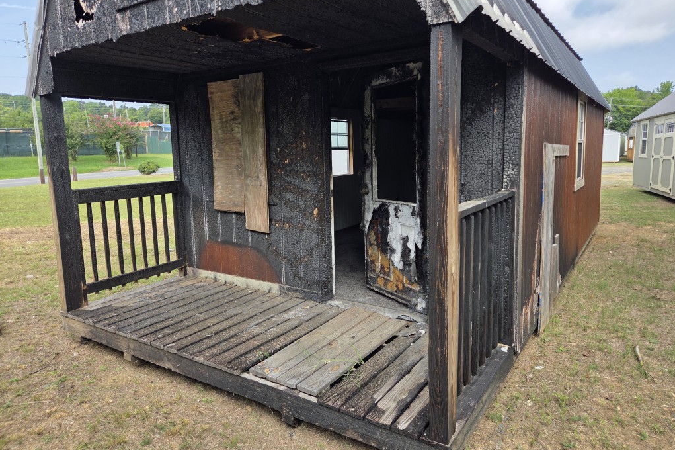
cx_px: 338
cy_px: 207
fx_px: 450
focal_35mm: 24
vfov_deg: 53.0
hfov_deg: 73.8
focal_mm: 5.4
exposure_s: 1/1819
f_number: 1.8
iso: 80
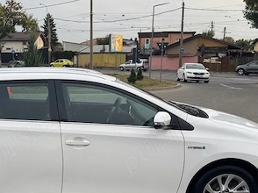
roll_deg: +0.6
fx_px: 365
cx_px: 77
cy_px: 133
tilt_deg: -11.7
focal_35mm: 49
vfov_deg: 29.4
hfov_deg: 38.3
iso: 80
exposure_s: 1/633
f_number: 1.78
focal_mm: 6.76
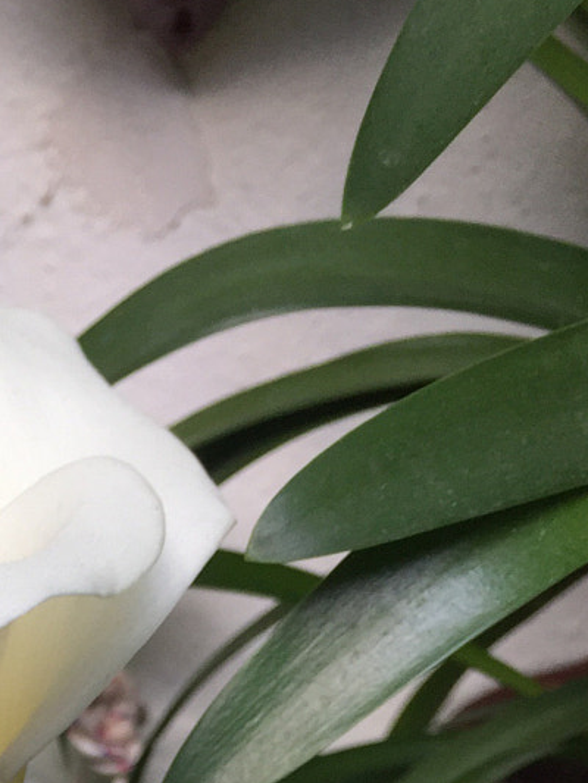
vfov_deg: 20.0
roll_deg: -1.4
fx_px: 1970
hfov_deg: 16.4
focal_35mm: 87
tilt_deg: -32.0
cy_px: 1106
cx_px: -71
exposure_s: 1/50
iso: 32
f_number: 2.2
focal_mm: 4.15
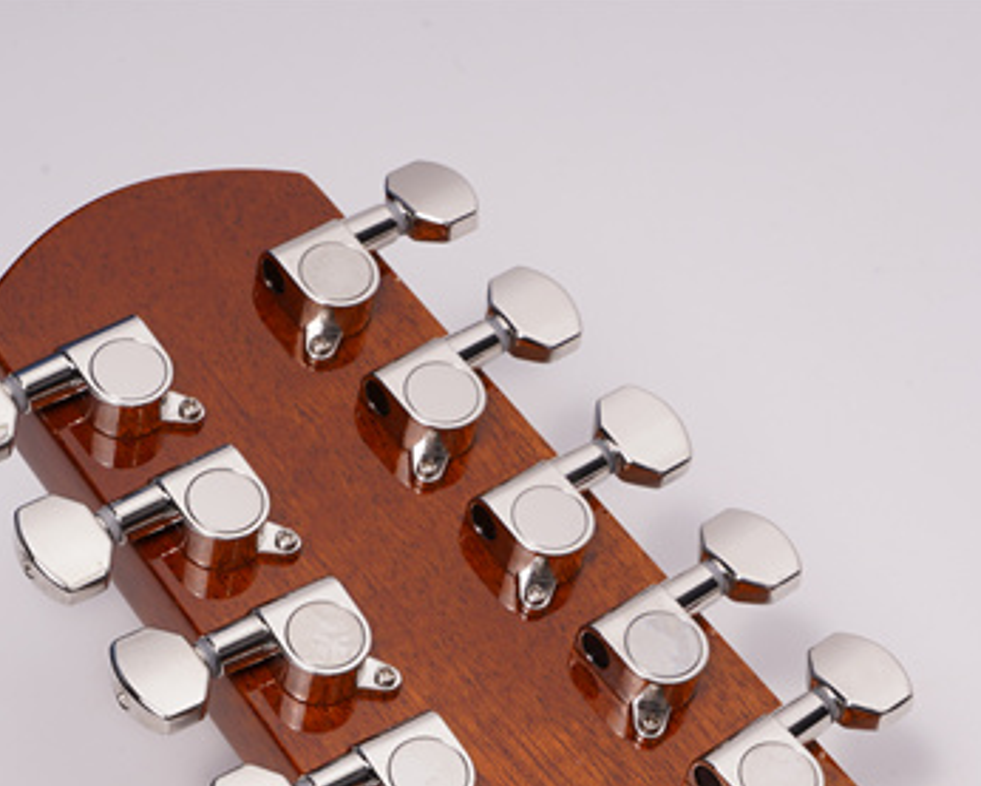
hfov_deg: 15.5
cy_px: 704
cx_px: 422
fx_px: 3601
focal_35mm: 124
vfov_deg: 12.4
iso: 100
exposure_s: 1/125
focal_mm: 61
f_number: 18
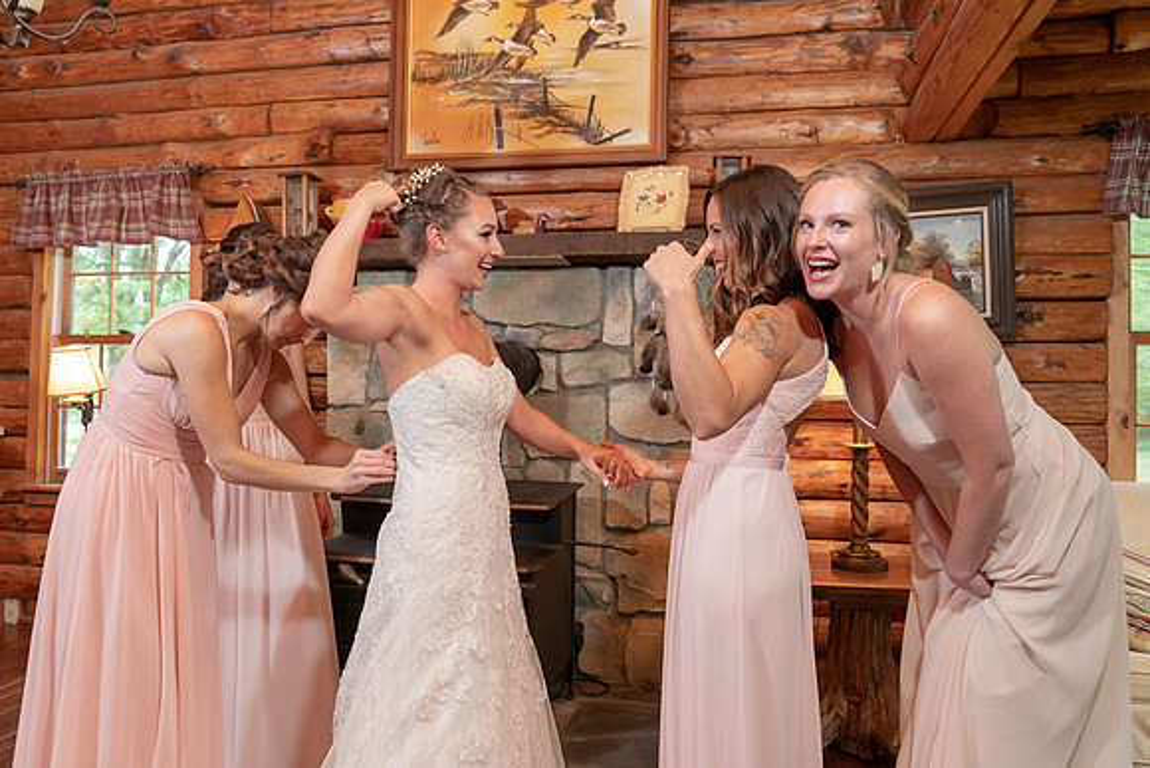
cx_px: 575
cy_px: 384
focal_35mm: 27
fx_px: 851
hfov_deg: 68.1
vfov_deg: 48.5
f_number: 4
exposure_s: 1/200
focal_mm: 26
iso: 2000
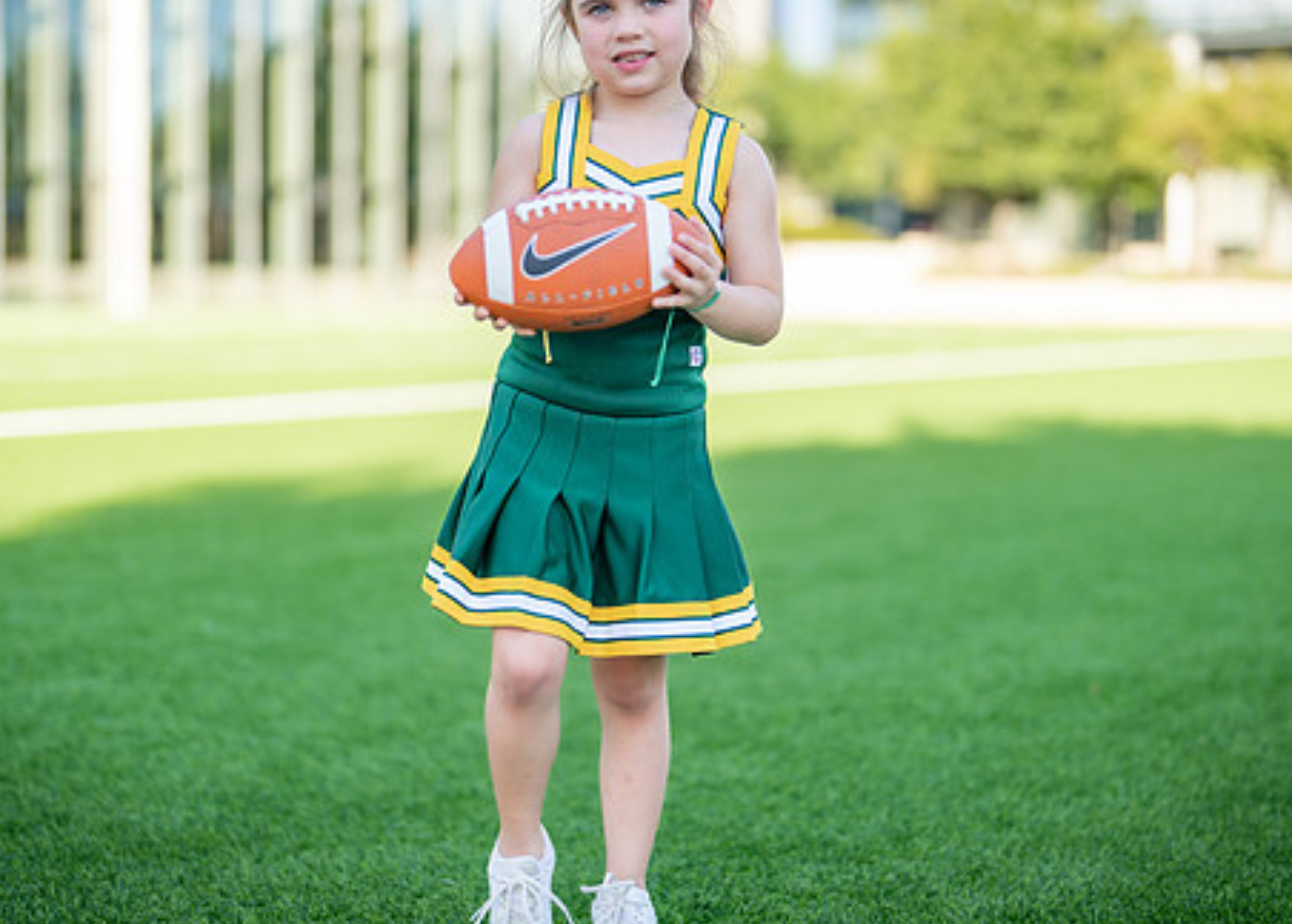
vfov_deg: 20.1
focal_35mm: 71
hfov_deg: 27.8
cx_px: 623
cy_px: 442
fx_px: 2606
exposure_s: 1/1600
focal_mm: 50
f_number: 1.2
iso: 100
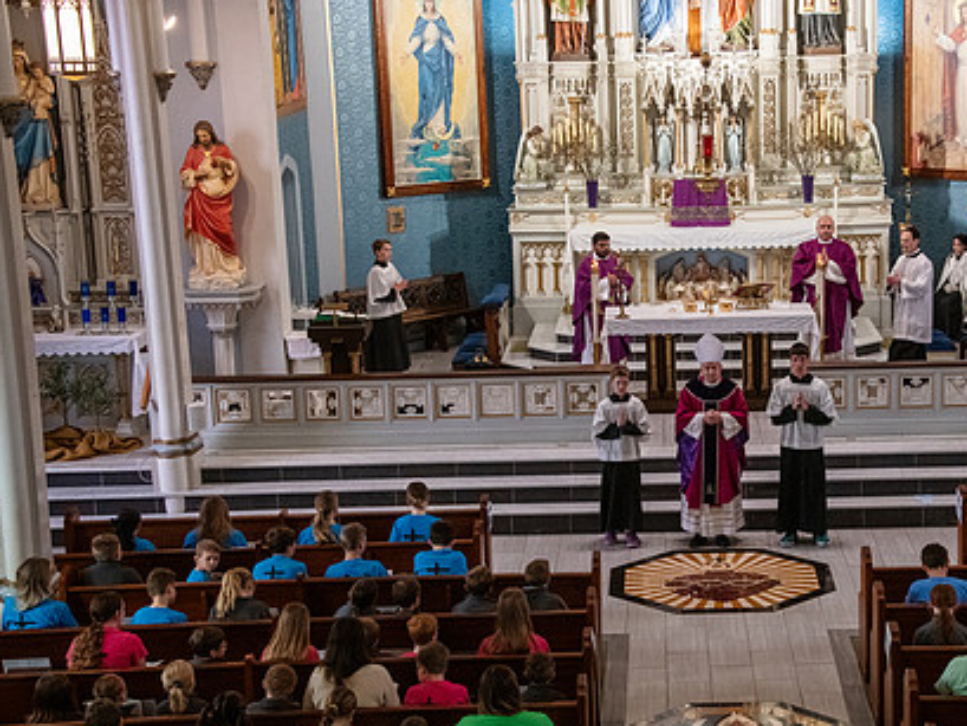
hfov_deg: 25.8
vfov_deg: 19.6
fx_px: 2096
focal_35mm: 75
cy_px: 403
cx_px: 676
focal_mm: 55
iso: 4000
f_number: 9
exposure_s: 1/80
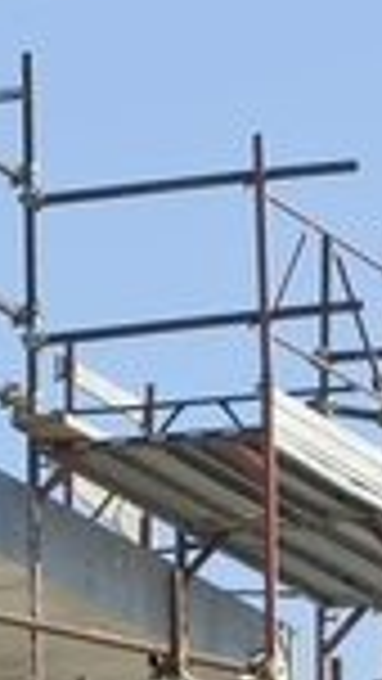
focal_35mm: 591
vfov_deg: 3.6
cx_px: -184
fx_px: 10638
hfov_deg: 2.1
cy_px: 750
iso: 200
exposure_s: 1/320
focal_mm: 95
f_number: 8
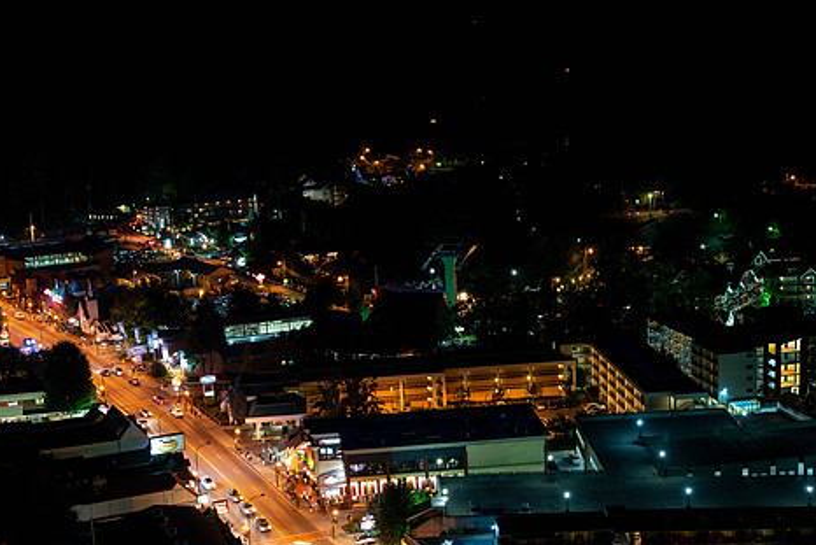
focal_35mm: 56
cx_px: 376
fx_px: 1270
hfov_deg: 35.6
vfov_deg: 24.2
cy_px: 337
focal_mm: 45
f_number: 4.2
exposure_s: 1/2.5
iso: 400
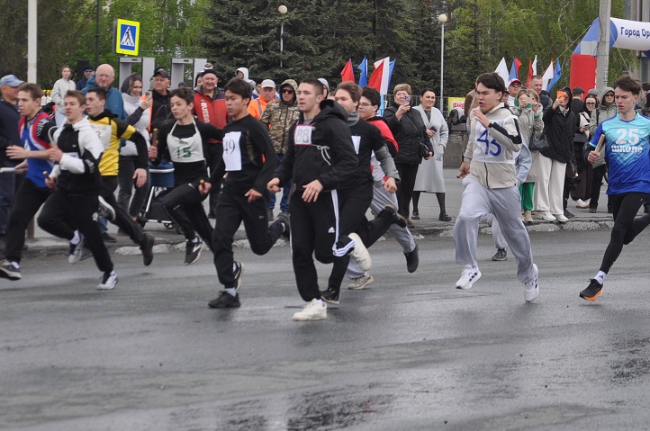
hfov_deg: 13.2
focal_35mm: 156
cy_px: 144
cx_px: 415
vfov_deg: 8.8
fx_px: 2812
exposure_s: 1/1000
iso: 450
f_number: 5.3
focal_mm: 70
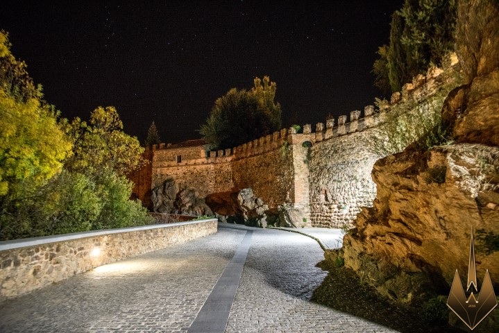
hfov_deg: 73.7
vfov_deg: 53.2
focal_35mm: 24
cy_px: 166
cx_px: 250
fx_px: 333
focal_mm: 24
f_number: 2.8
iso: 3200
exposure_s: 1/2
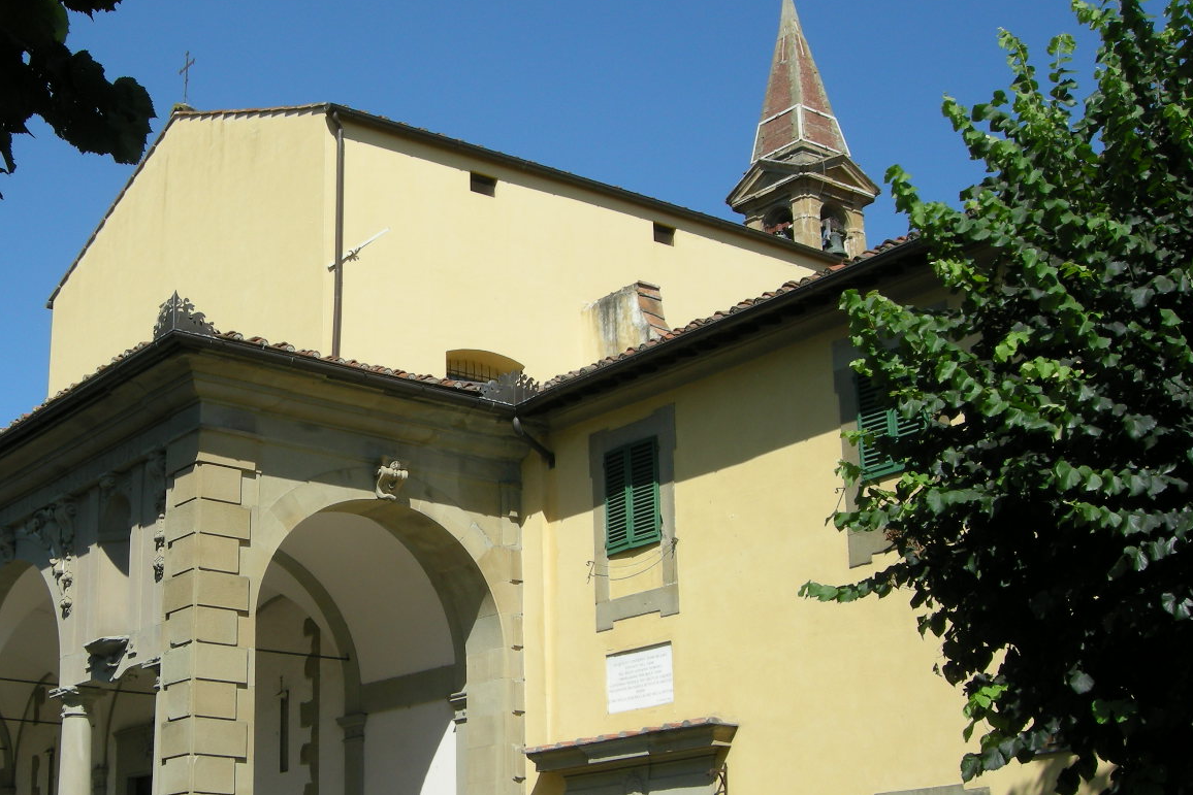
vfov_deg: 22.9
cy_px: 504
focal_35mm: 59
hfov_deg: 33.7
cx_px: 412
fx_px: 1955
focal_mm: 8.5
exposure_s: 1/287
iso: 64
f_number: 5.7
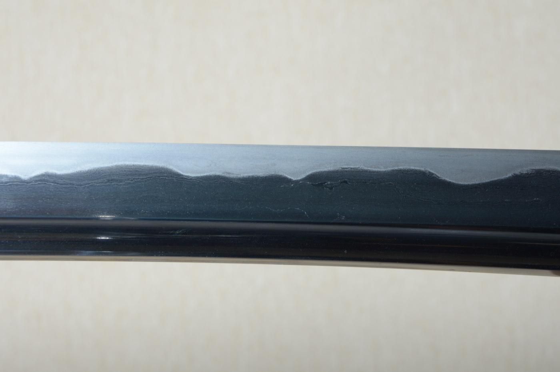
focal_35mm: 112
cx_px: 280
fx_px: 1749
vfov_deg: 12.2
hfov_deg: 18.2
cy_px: 186
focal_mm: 75
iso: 400
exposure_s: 1/2
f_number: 11
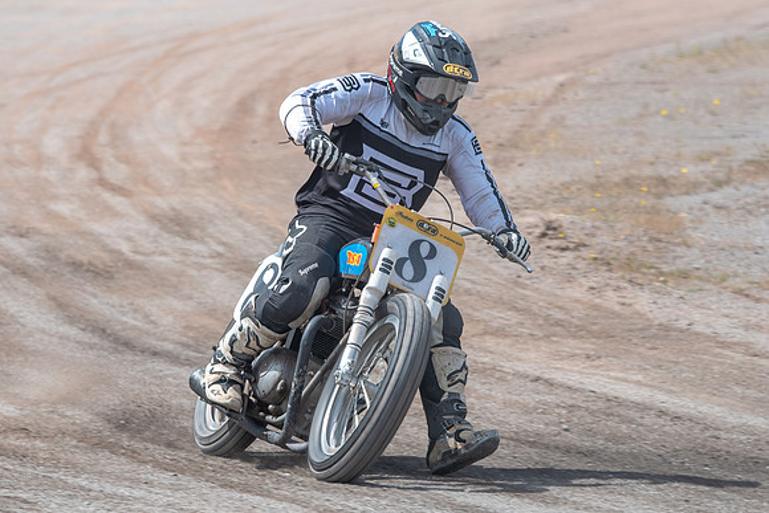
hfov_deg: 3.8
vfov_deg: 2.5
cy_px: 253
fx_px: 11557
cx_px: 430
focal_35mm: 541
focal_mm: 350
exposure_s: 1/320
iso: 100
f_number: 8
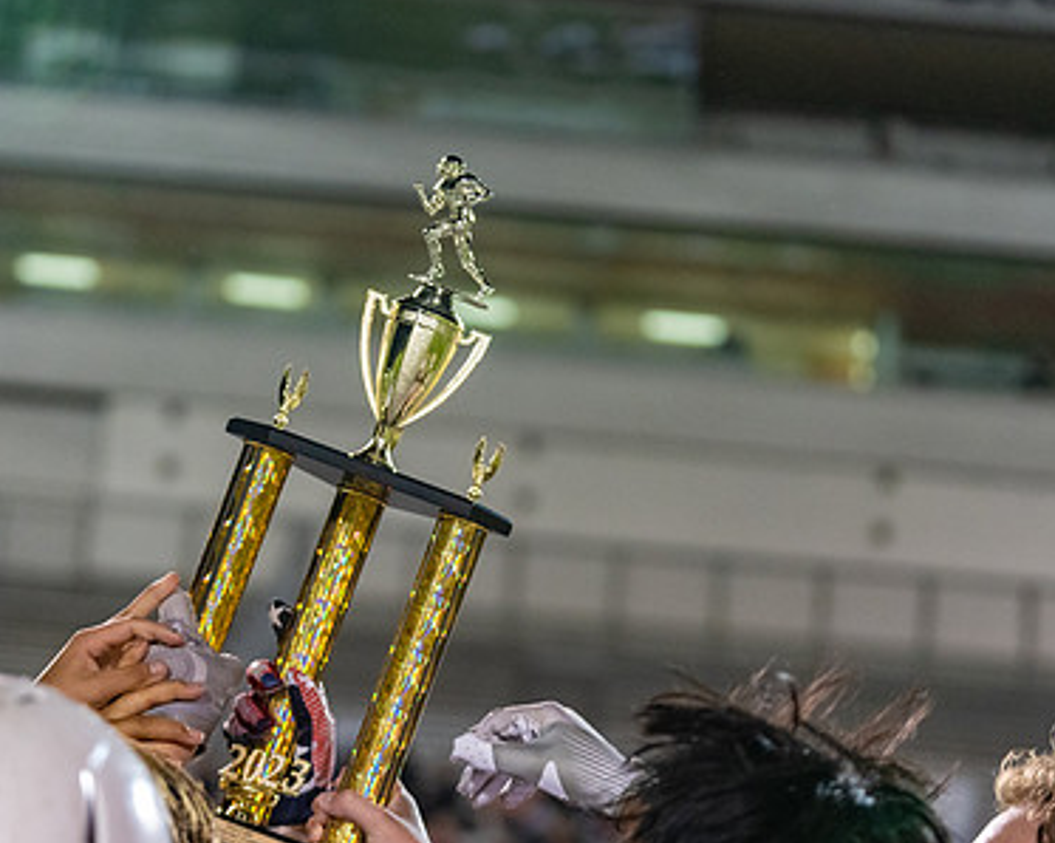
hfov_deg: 17.3
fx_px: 3464
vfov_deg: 13.9
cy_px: 443
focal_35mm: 111
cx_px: 455
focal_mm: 76
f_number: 2.8
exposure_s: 1/500
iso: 5000
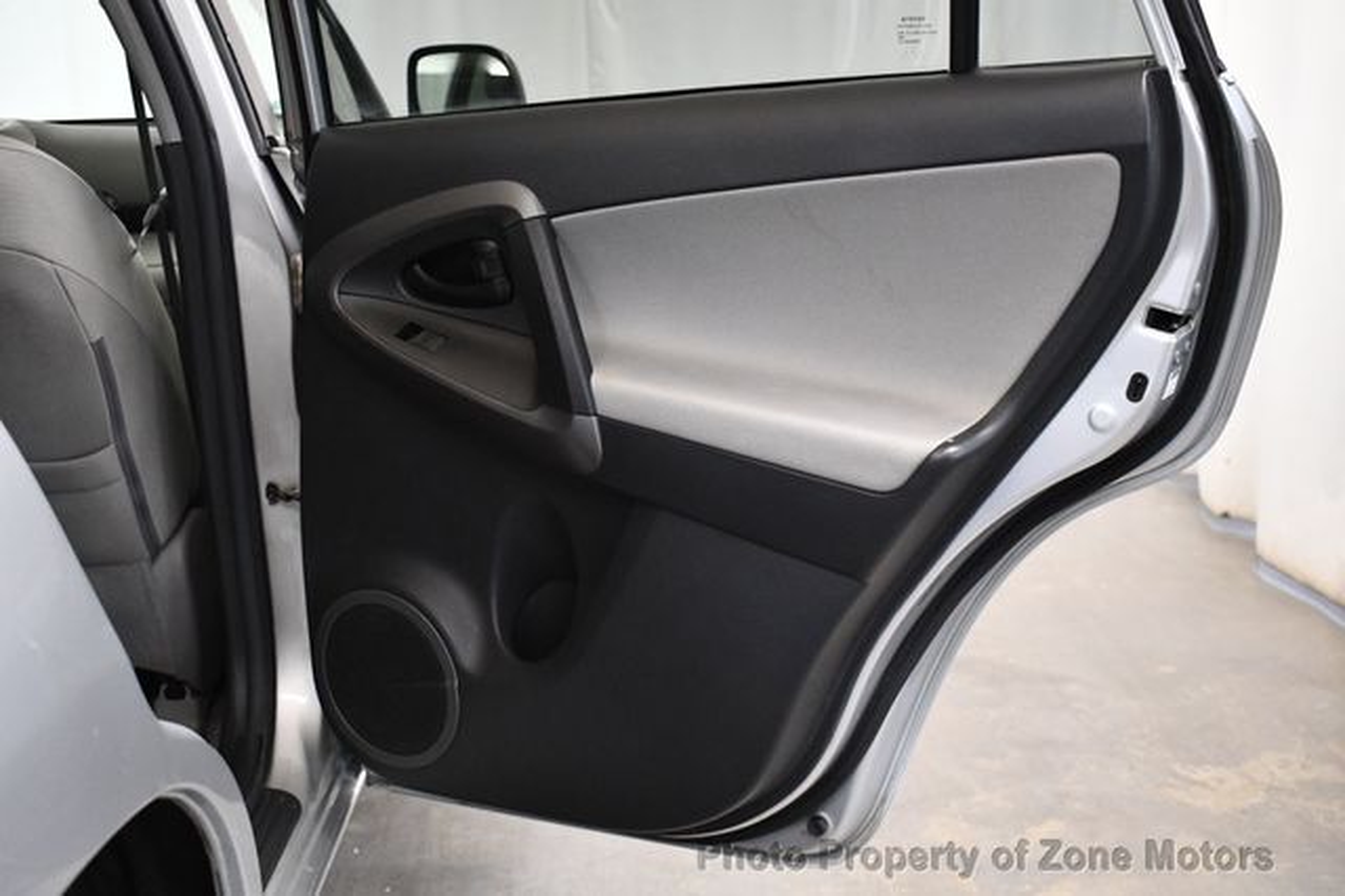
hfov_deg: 43.6
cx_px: 672
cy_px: 448
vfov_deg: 29.8
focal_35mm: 45
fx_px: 1680
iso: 3200
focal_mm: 30
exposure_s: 1/100
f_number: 4.2
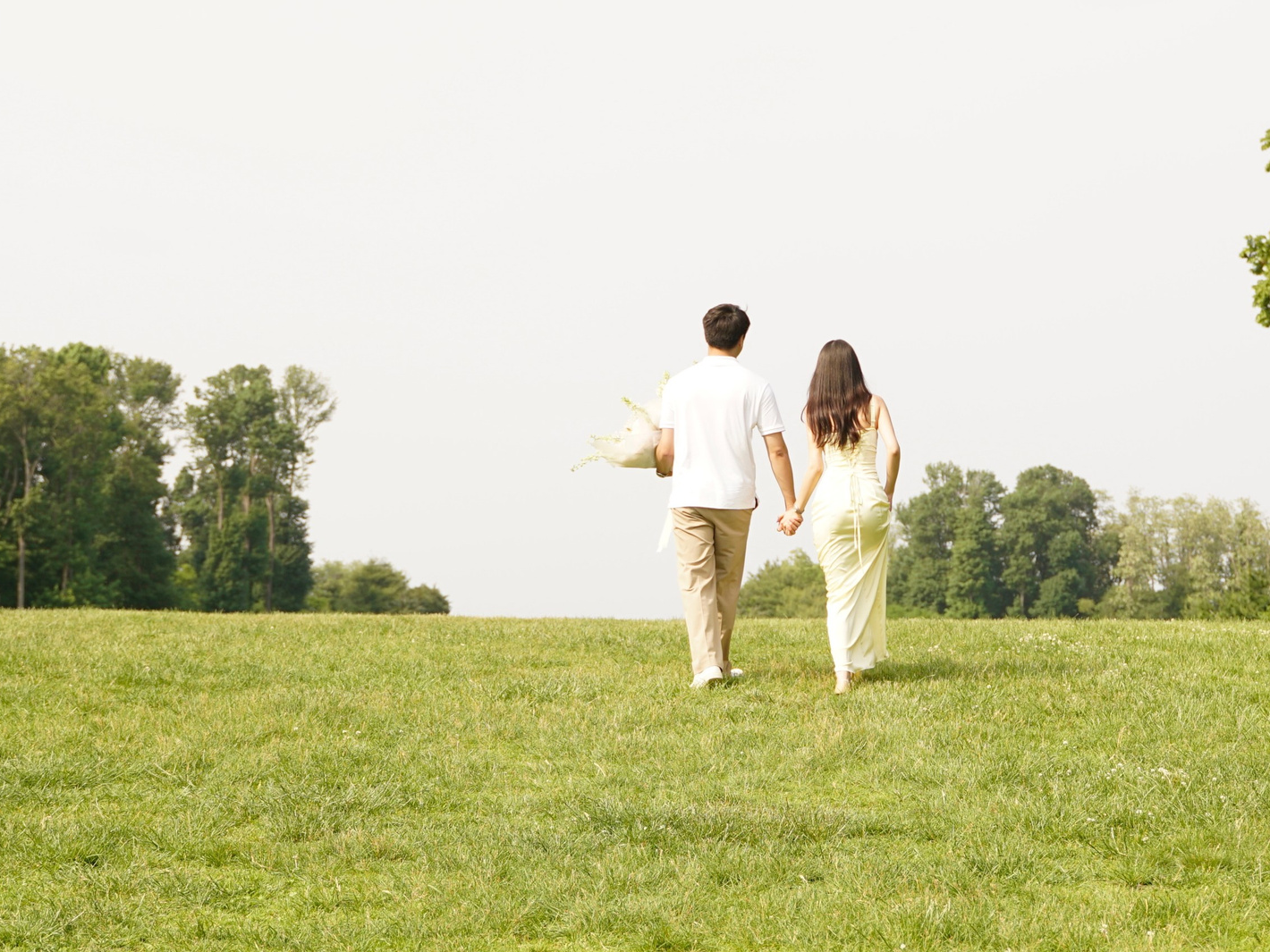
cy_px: 254
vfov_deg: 27.7
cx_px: 806
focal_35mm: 52
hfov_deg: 36.6
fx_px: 1908
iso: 100
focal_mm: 30
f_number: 2.8
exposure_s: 1/1000
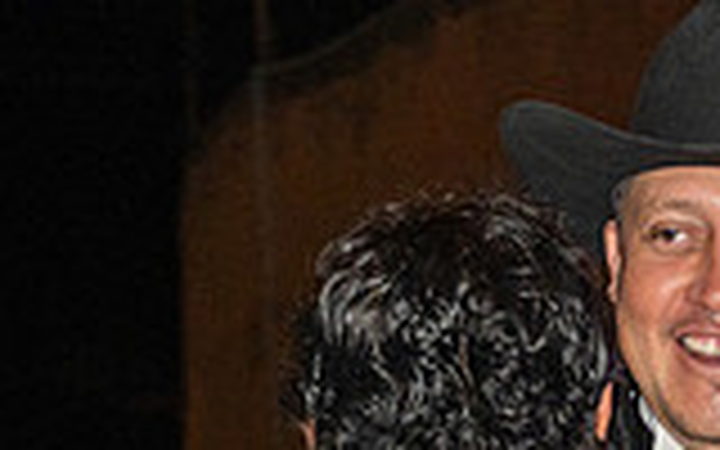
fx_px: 4788
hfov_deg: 8.6
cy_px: 763
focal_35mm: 244
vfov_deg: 5.3
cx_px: 468
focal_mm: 66
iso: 2000
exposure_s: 1/200
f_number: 6
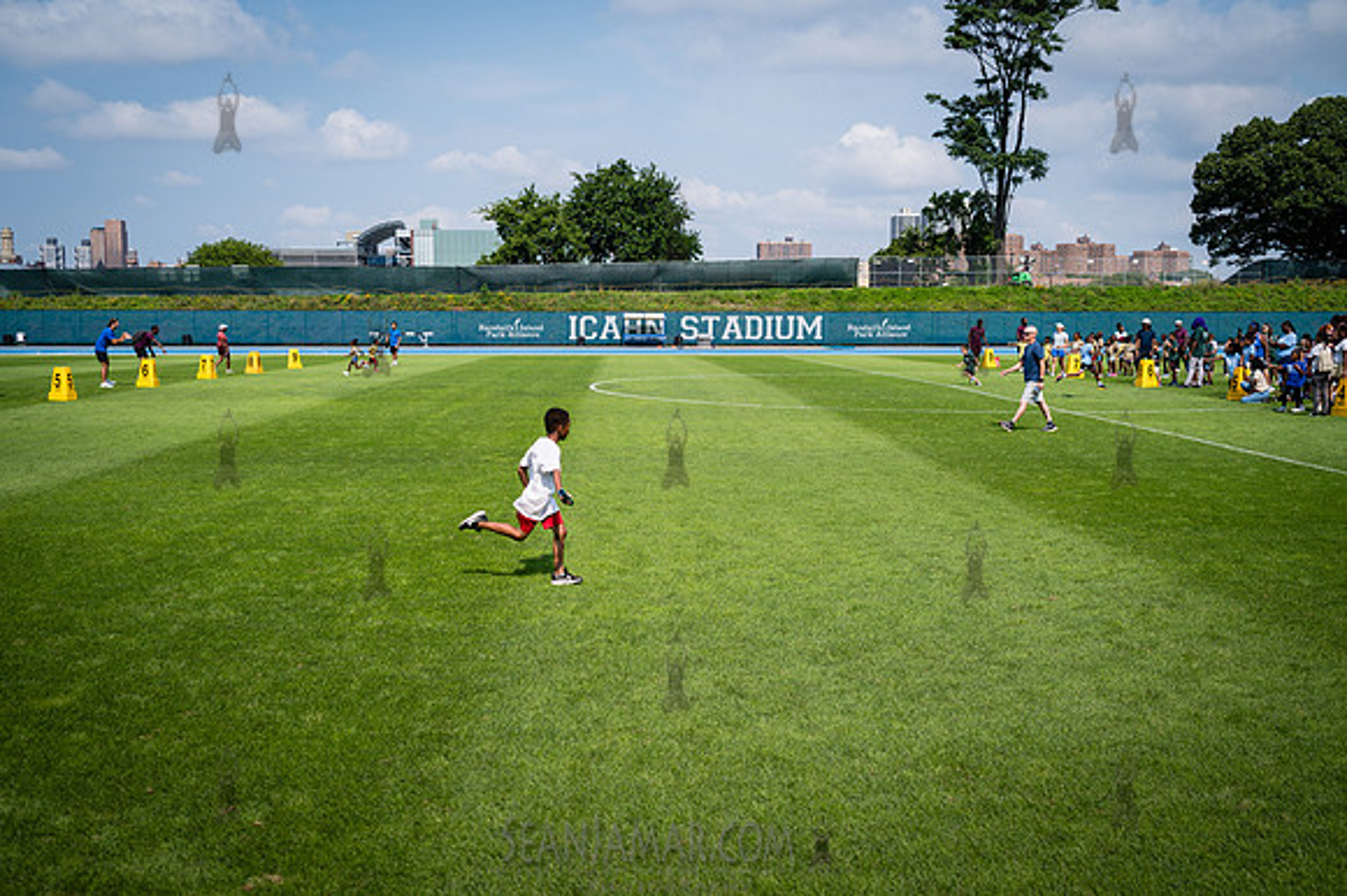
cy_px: 448
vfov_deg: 37.5
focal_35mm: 35
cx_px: 674
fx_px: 1320
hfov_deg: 54.1
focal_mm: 35
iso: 100
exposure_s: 1/640
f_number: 5
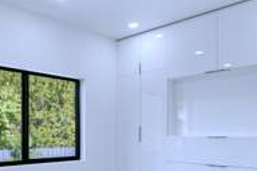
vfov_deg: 32.6
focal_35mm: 40
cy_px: 135
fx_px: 286
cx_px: 88
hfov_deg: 47.8
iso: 200
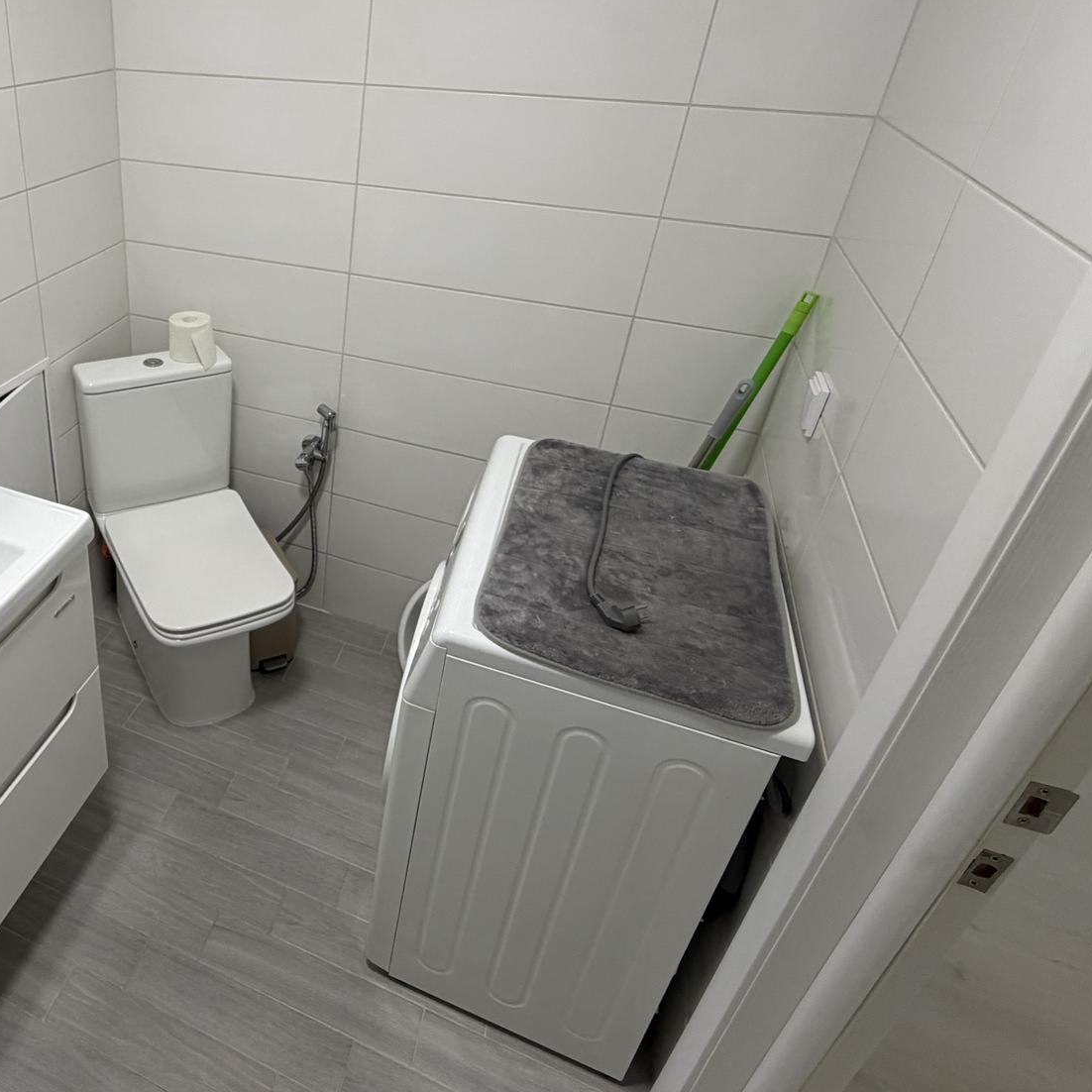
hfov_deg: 62.4
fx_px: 821
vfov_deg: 66.4
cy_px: 418
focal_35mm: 23
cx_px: 240
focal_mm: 2.22
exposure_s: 1/100
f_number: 2.2
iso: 160
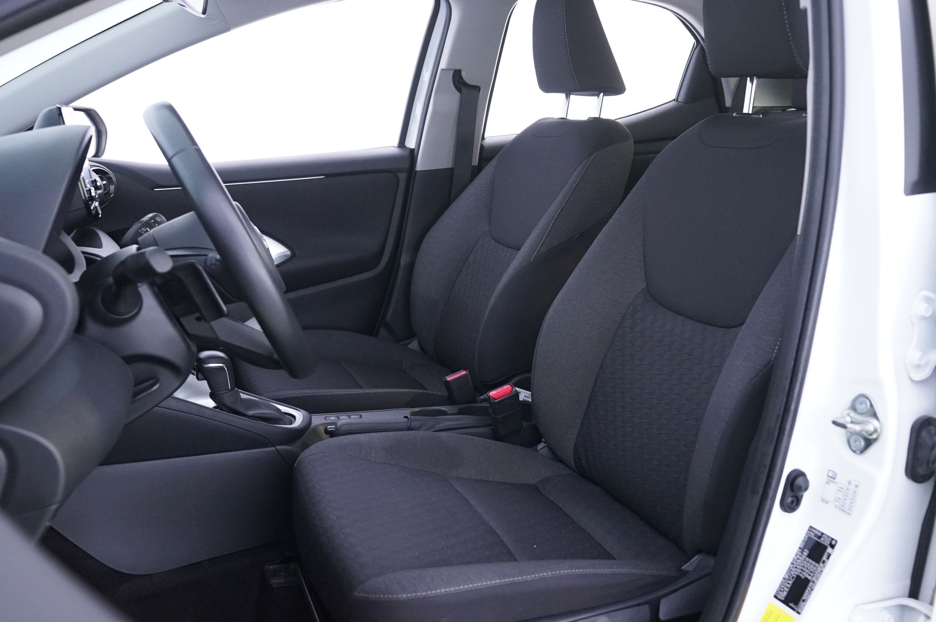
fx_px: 805
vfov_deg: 42.3
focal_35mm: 31
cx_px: 468
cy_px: 311
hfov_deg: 60.3
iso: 4000
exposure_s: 1/10
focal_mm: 31
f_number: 6.3
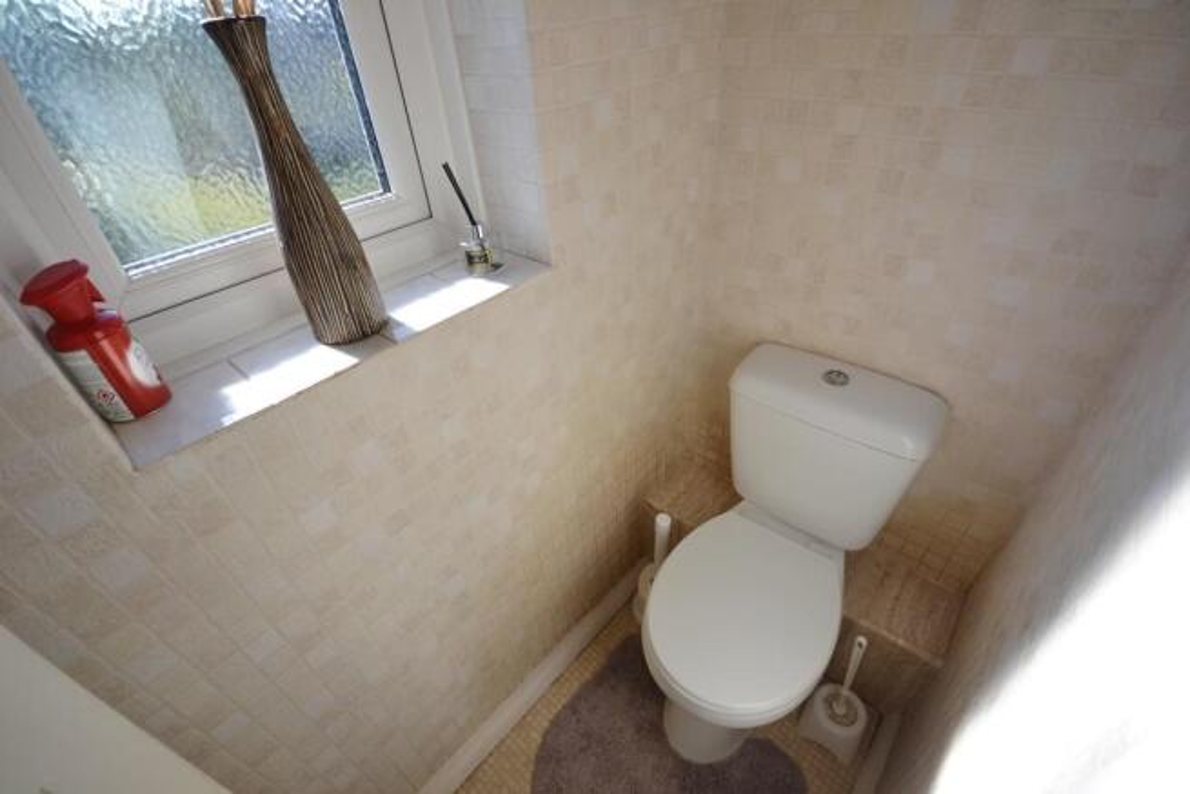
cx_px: 595
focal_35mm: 15
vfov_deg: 77.4
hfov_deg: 100.4
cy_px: 397
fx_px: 496
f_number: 5.6
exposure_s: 1/125
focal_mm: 10
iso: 100
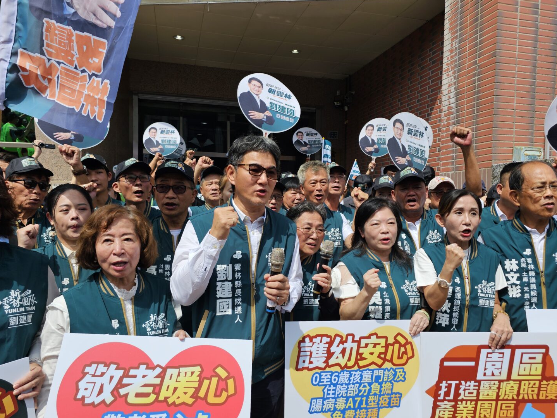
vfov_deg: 56.8
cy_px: 210
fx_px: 386
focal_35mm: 24
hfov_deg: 71.6
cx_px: 276
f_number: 1.7
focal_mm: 6.3
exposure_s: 1/857
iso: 10
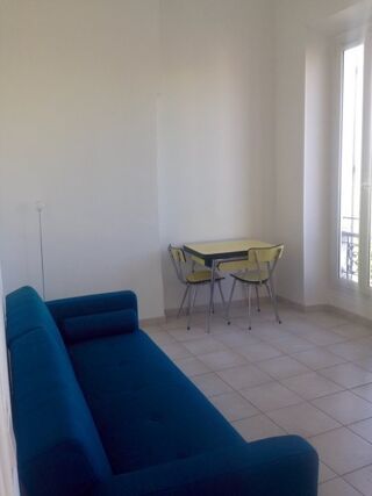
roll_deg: +3.0
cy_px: 248
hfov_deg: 42.9
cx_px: 186
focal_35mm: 33
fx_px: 473
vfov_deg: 55.4
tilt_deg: -4.7
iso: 50
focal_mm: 4.12
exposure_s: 1/60
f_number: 2.4
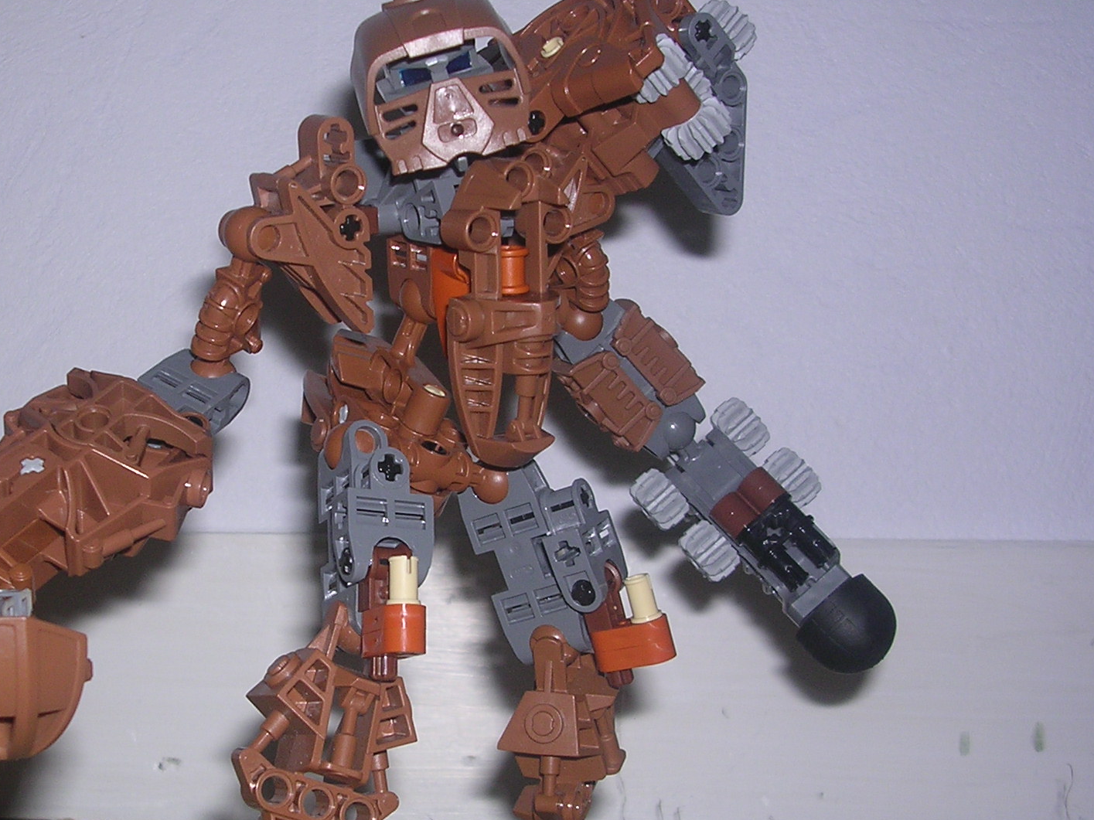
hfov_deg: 34.5
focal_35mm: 55
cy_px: 495
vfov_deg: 26.5
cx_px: 335
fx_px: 1738
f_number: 2.8
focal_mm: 5.8
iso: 100
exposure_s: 1/60.1
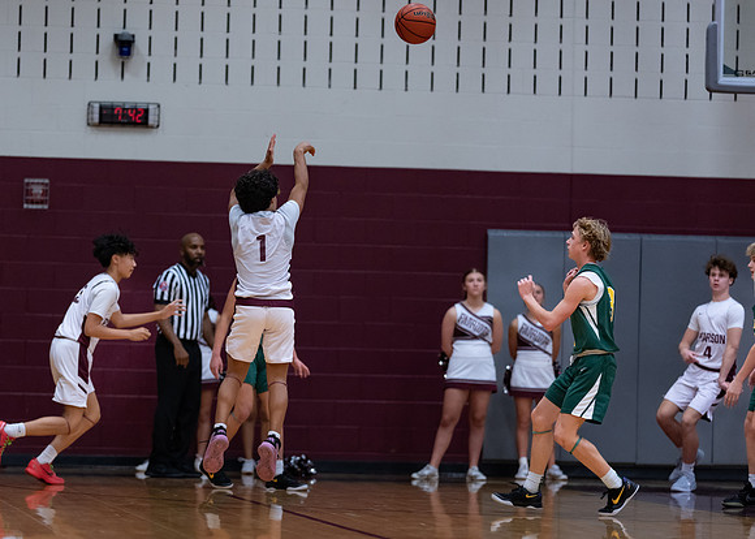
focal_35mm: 184
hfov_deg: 10.9
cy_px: 343
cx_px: 291
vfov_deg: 7.8
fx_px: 3950
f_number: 1.8
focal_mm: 135
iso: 1250
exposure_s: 1/1000
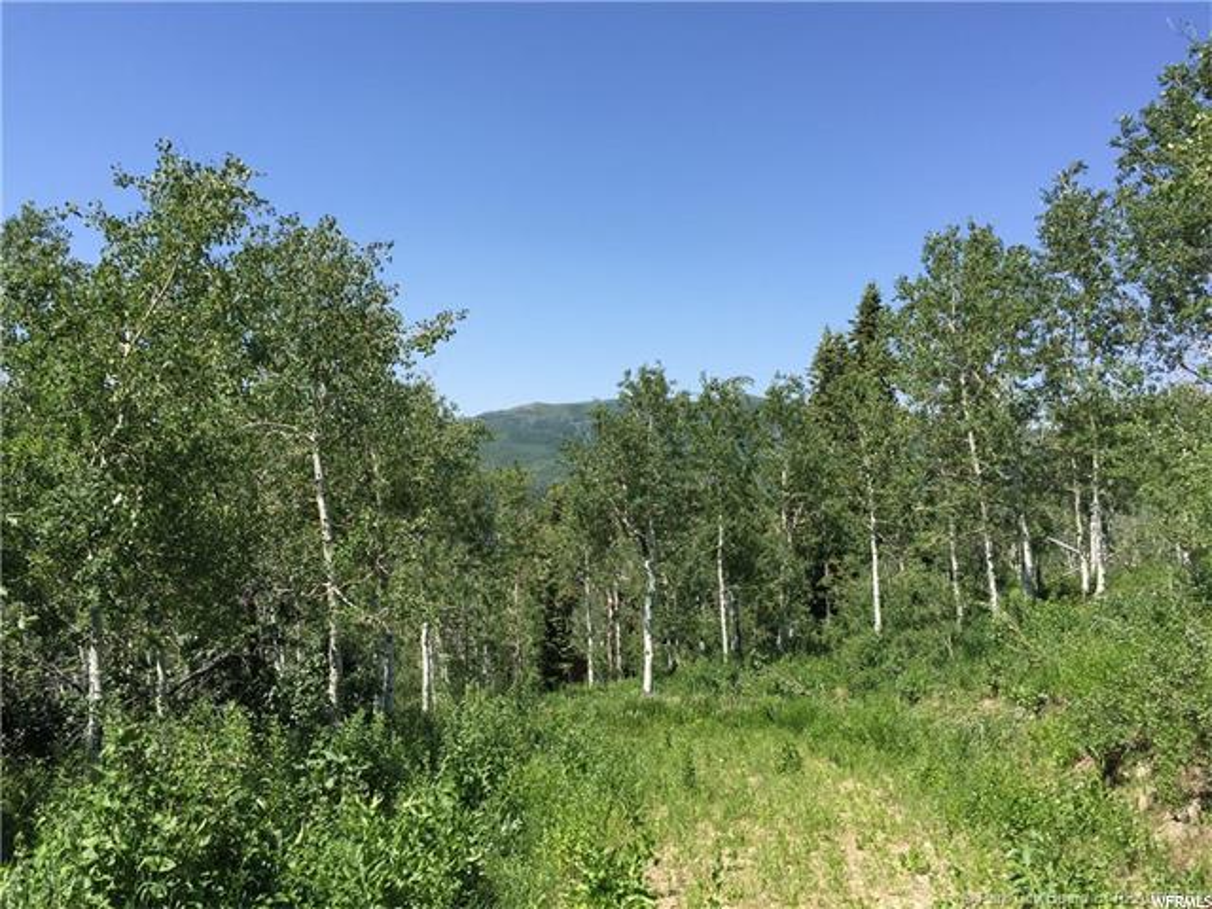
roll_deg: -2.2
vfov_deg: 48.2
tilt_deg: -0.2
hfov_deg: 61.7
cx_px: 606
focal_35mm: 29
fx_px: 1015
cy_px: 454
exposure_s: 1/1319
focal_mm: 4.15
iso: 32
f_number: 2.2
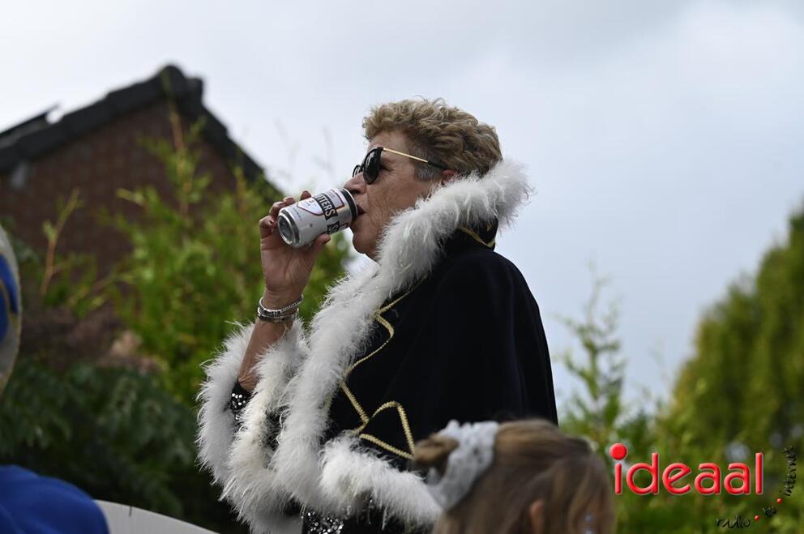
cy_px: 267
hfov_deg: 15.2
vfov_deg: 10.1
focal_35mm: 135
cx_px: 402
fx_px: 3011
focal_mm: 135
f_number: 5
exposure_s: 1/1600
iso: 320
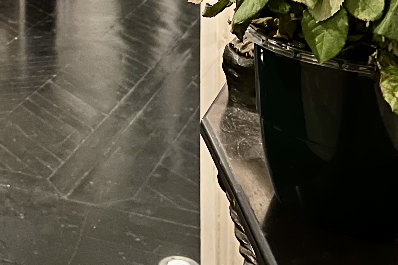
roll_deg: +0.7
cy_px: -220
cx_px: -22
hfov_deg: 23.7
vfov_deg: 14.7
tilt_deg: -0.1
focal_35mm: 81
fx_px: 895
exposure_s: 1/17
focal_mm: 5.7
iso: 1000
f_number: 1.5
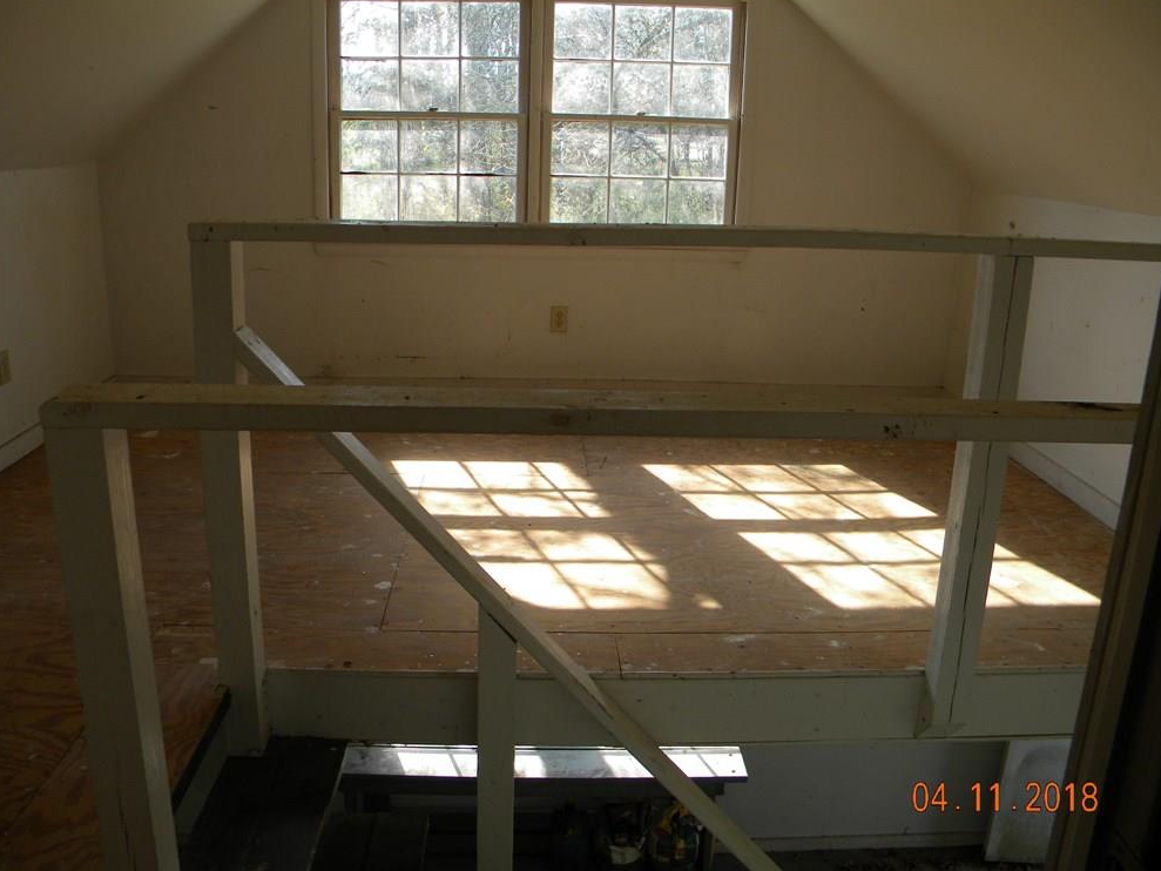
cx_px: 568
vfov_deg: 48.2
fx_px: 973
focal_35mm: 29
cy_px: 440
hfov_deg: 61.6
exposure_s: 1/150
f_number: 3.5
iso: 80
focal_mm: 5
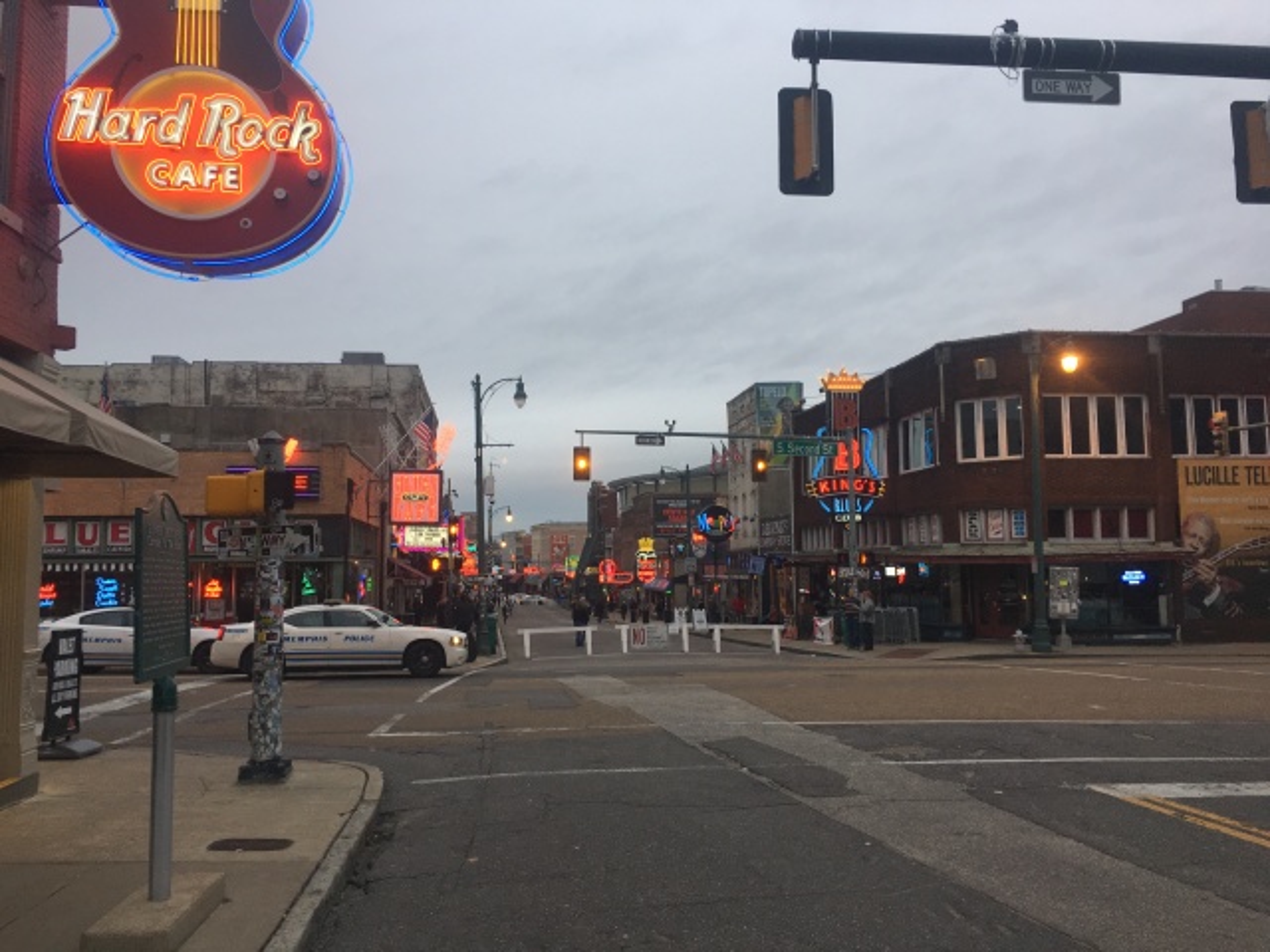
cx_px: 635
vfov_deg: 48.2
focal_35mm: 29
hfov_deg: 61.7
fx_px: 1064
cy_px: 476
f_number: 2.2
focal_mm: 4.15
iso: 40
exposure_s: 1/120
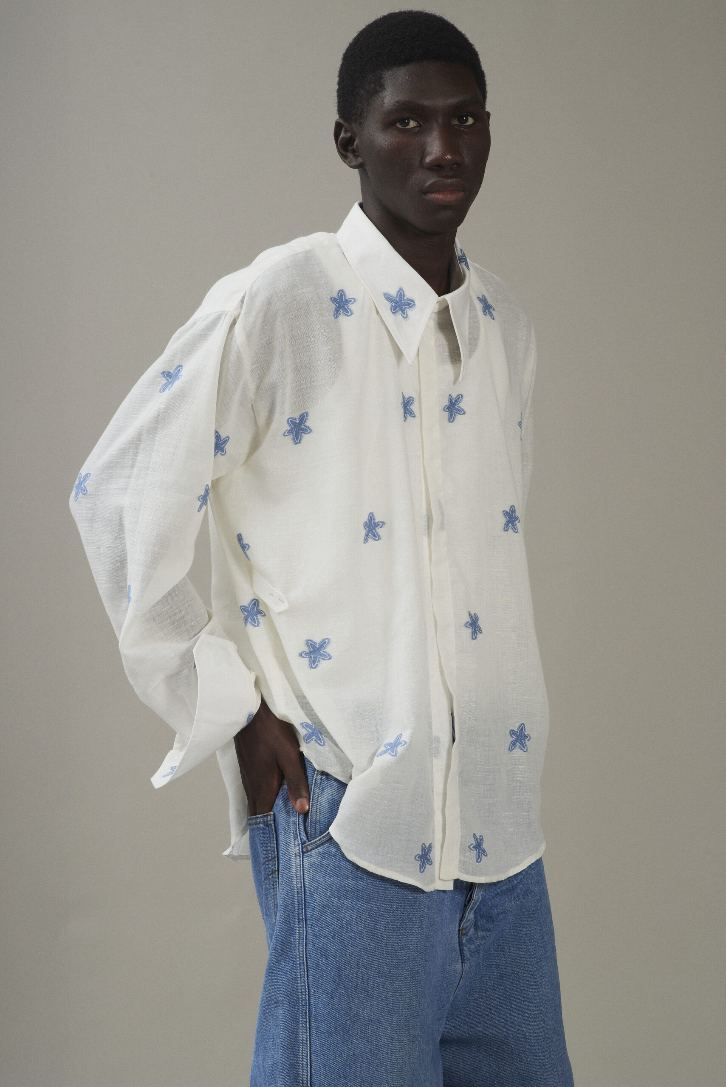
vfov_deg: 19.4
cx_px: 363
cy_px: 544
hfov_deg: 13.1
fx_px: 3173
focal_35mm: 105
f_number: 11
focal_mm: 105
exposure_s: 1/160
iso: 200
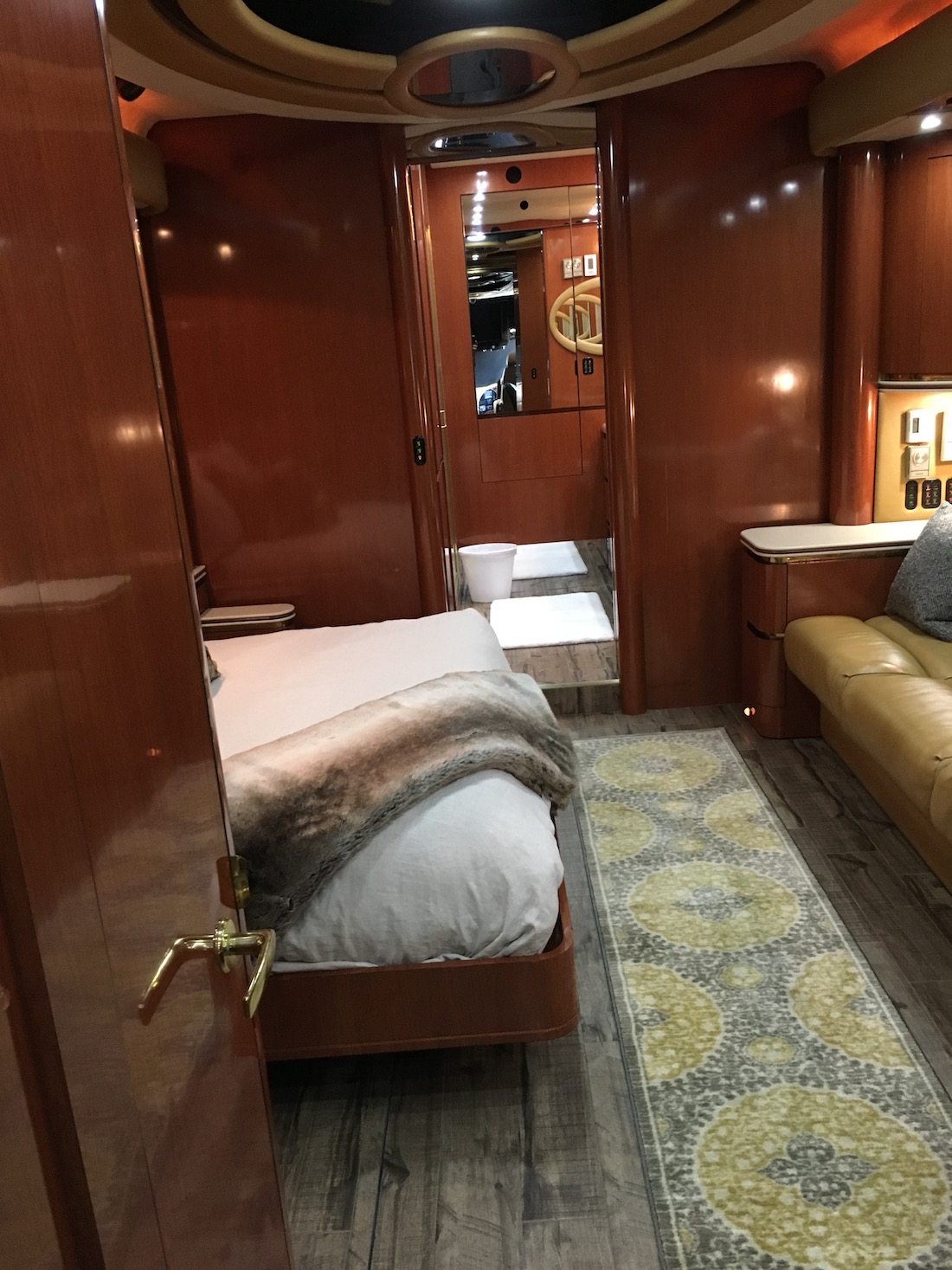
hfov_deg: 48.2
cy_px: 635
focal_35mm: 29
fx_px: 1064
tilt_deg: -14.8
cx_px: 476
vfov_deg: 61.7
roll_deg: +4.6
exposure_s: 1/15
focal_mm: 4.15
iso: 200
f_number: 2.2
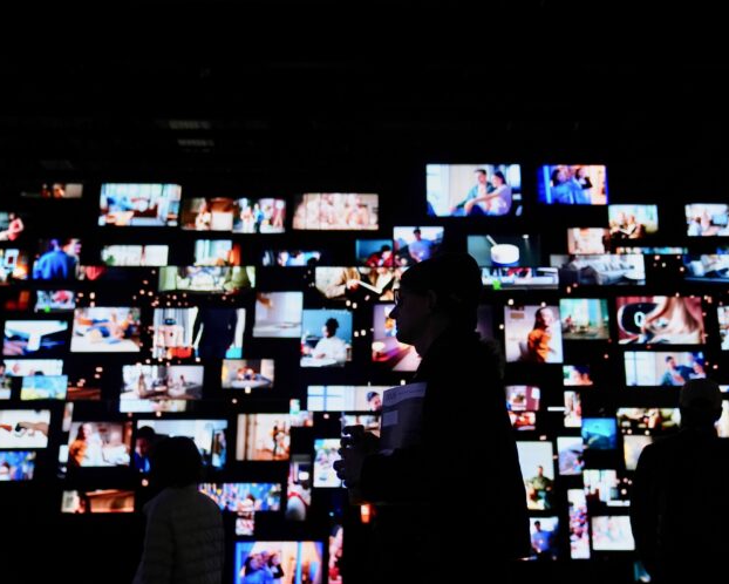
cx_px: 410
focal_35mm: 43
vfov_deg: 34.9
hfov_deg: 42.8
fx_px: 928
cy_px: 292
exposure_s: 1/1250
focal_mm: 38
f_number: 2.8
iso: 1000
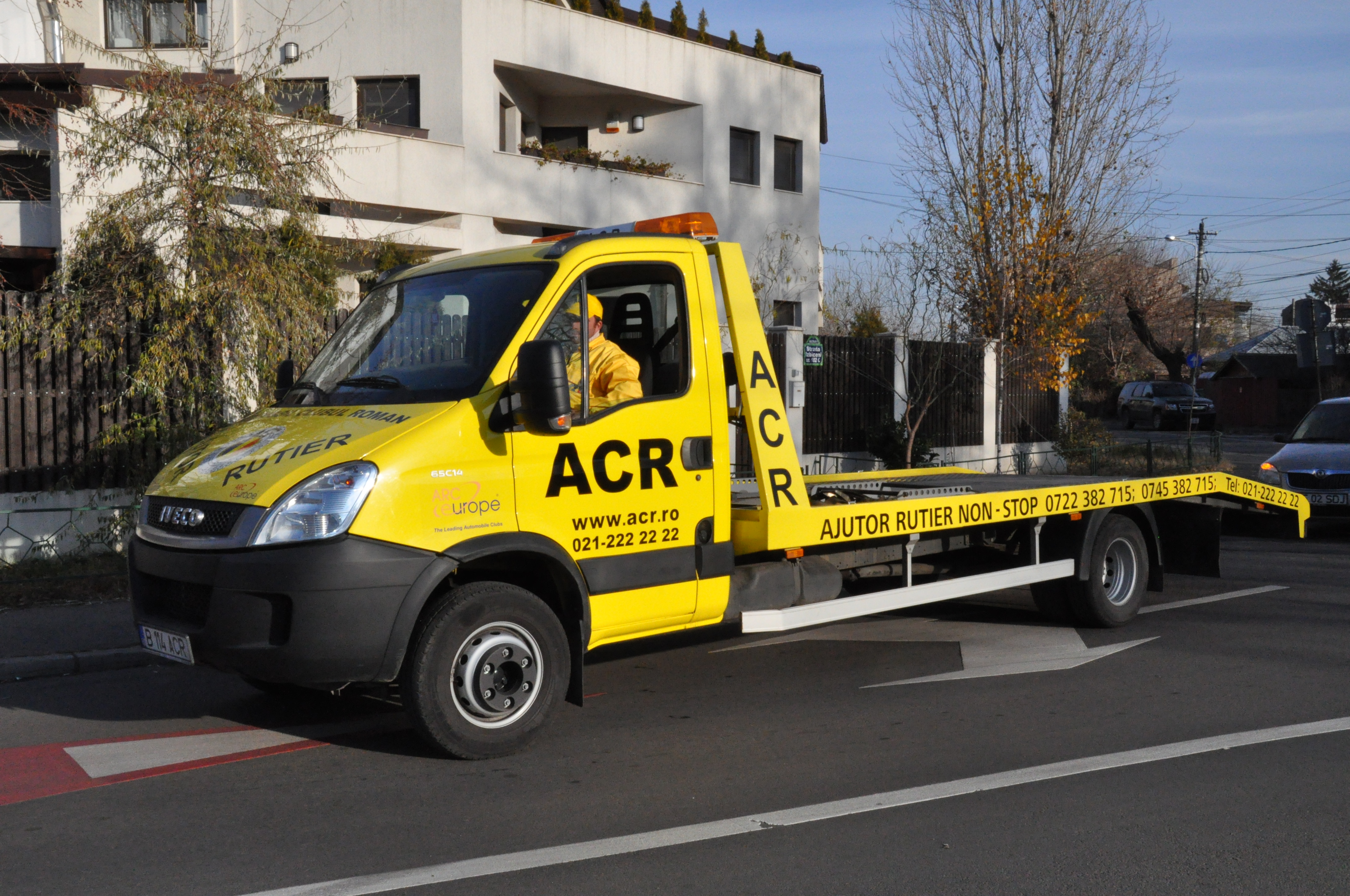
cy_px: 448
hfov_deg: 53.2
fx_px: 1348
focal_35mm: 36
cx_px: 675
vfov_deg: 36.8
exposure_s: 1/640
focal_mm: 24
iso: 2000
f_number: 25
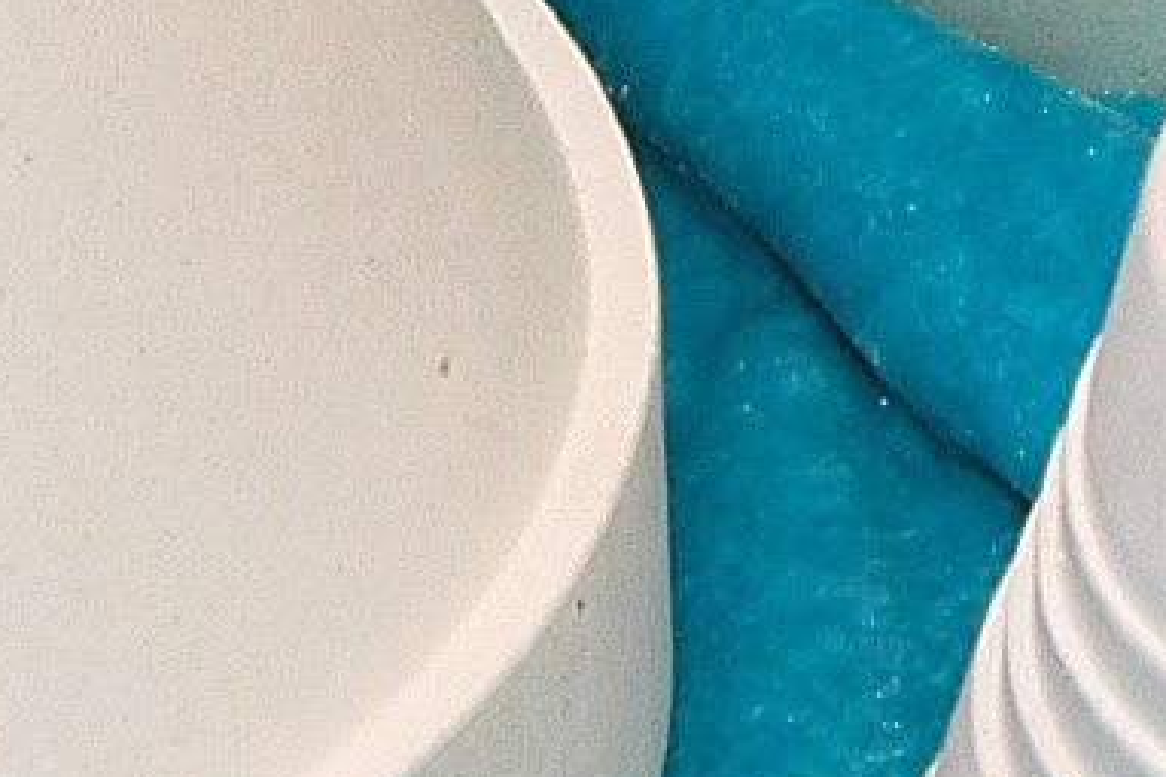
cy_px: -570
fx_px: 16025
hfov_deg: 4.2
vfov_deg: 2.8
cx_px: 1422
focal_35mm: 495
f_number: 8
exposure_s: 1/60
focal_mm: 42
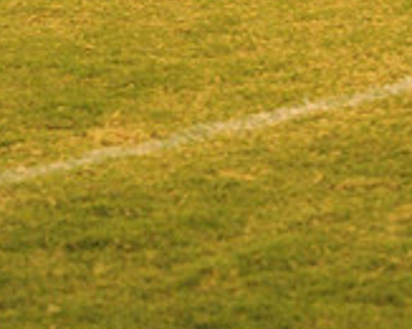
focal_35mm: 374
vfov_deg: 4.1
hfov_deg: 5.2
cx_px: 372
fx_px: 4555
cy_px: -377
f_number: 6.3
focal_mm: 112
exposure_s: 1/125
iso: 6400
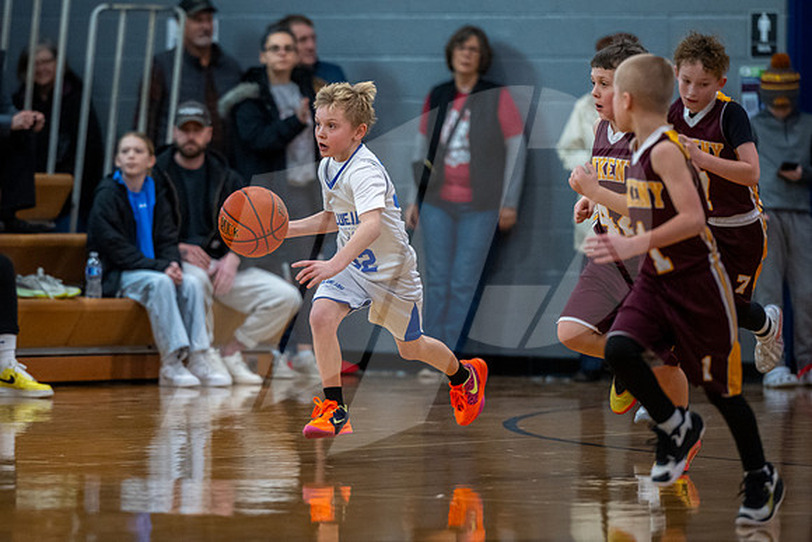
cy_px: 251
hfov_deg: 7.0
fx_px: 6632
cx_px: 271
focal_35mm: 294
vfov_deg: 4.7
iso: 2500
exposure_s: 1/800
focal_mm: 200
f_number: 2.8
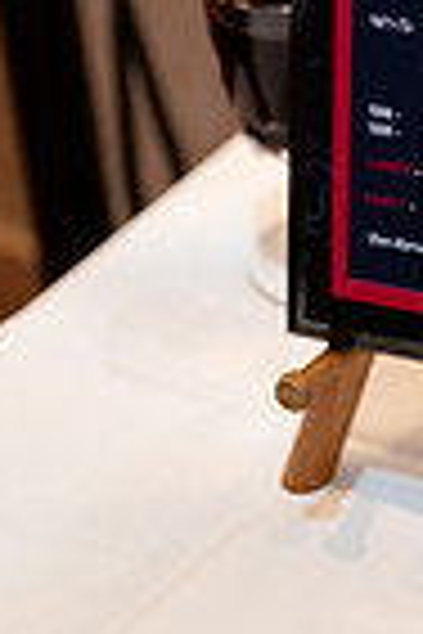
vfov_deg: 13.5
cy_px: -175
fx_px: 2591
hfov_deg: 9.1
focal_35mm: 147
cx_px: 664
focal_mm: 46
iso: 1600
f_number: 3.2
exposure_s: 1/200
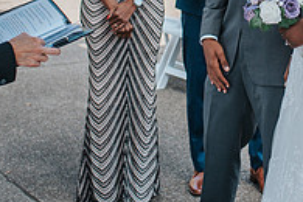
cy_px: -50
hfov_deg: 19.1
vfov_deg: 12.6
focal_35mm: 106
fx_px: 892
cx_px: 246
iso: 200
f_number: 3.2
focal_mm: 35
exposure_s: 1/1250
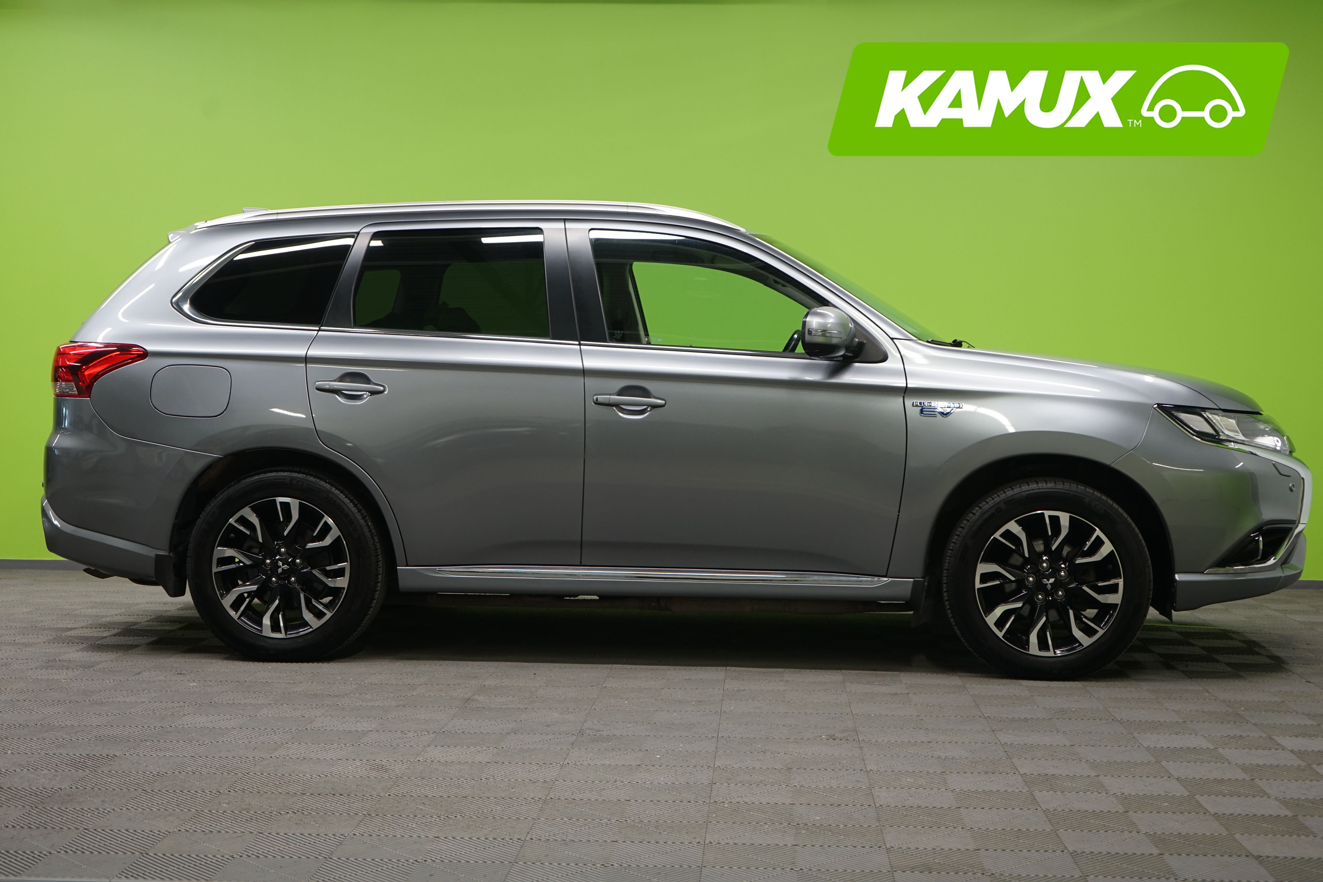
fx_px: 1801
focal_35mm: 49
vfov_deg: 27.5
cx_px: 662
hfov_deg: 40.3
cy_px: 441
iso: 640
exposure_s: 1/50
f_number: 5
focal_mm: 49
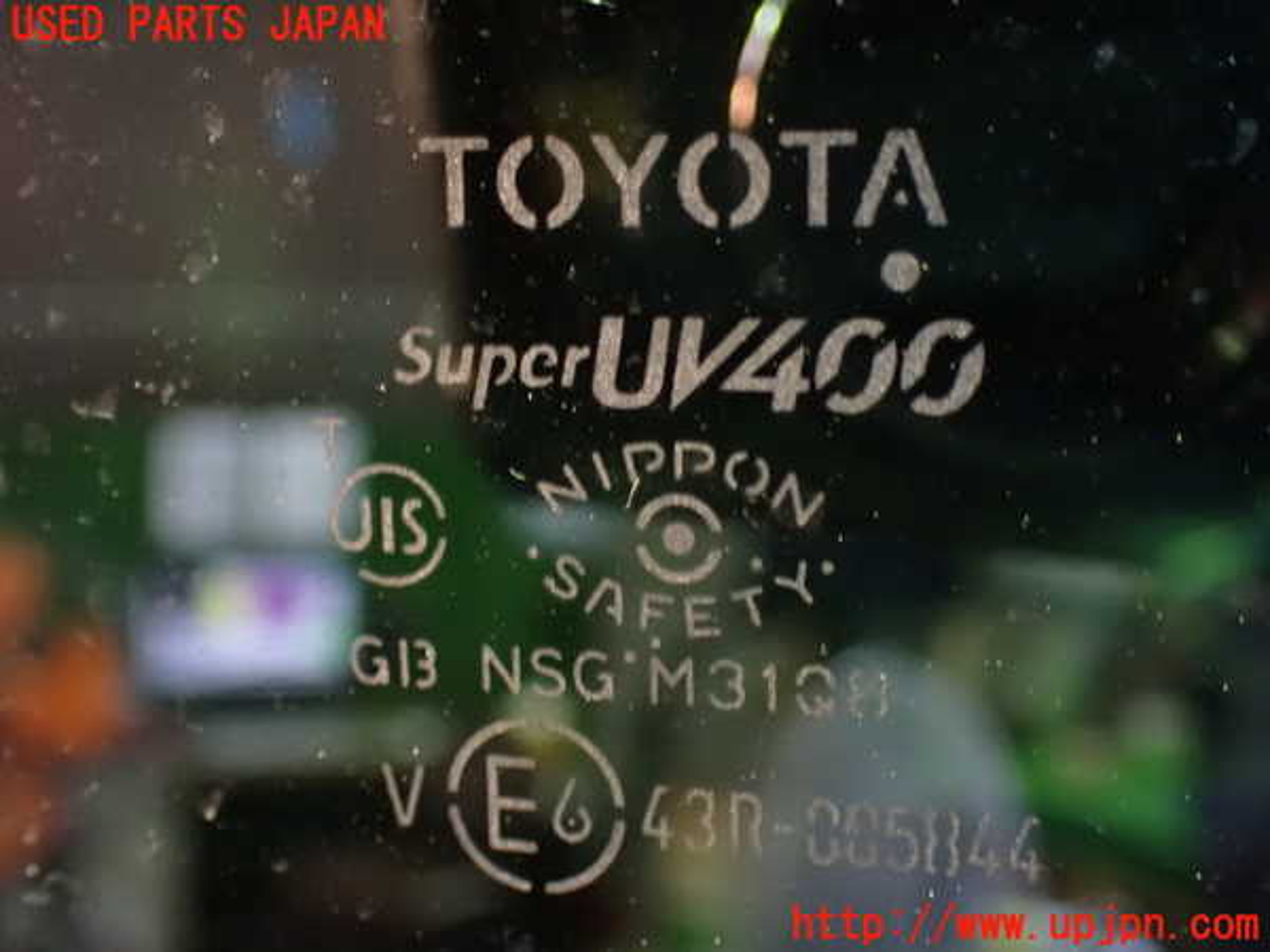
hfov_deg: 42.9
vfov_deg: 32.9
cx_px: 635
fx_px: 1614
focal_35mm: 44
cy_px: 476
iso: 1600
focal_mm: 7.84
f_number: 2.9
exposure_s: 1/10
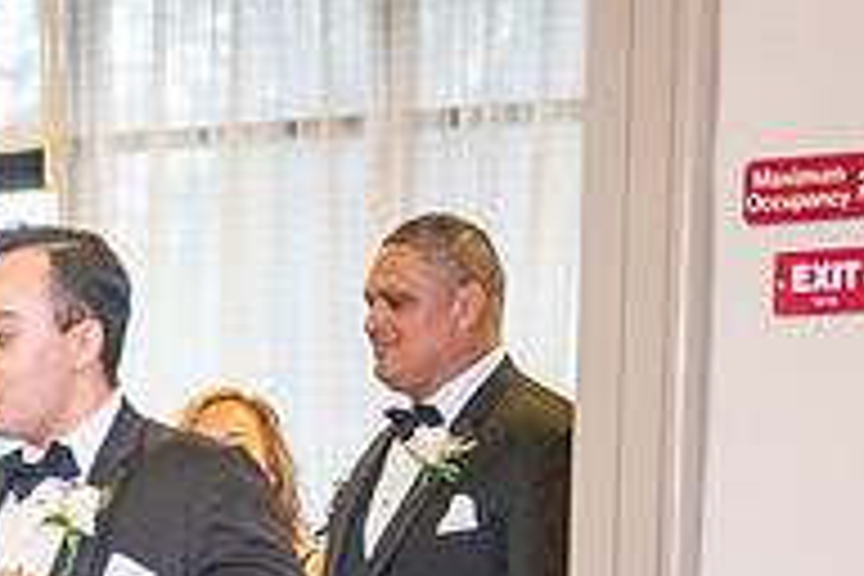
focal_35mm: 162
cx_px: -297
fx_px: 3888
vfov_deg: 8.3
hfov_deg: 12.3
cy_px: 926
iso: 1600
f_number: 2.8
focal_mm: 45
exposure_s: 1/125
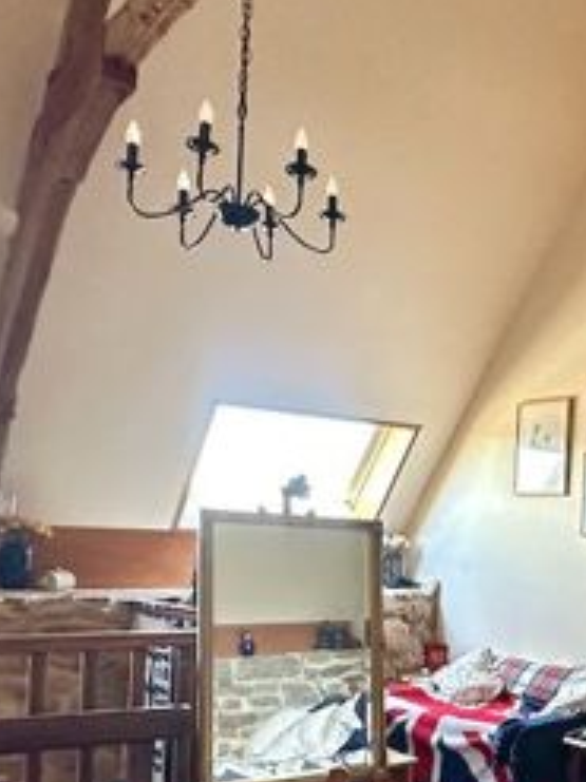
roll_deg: -1.8
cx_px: 610
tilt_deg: +1.2
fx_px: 904
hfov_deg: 32.5
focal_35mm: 40
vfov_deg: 45.7
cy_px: 551
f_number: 2.2
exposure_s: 1/99
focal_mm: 2.22
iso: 320
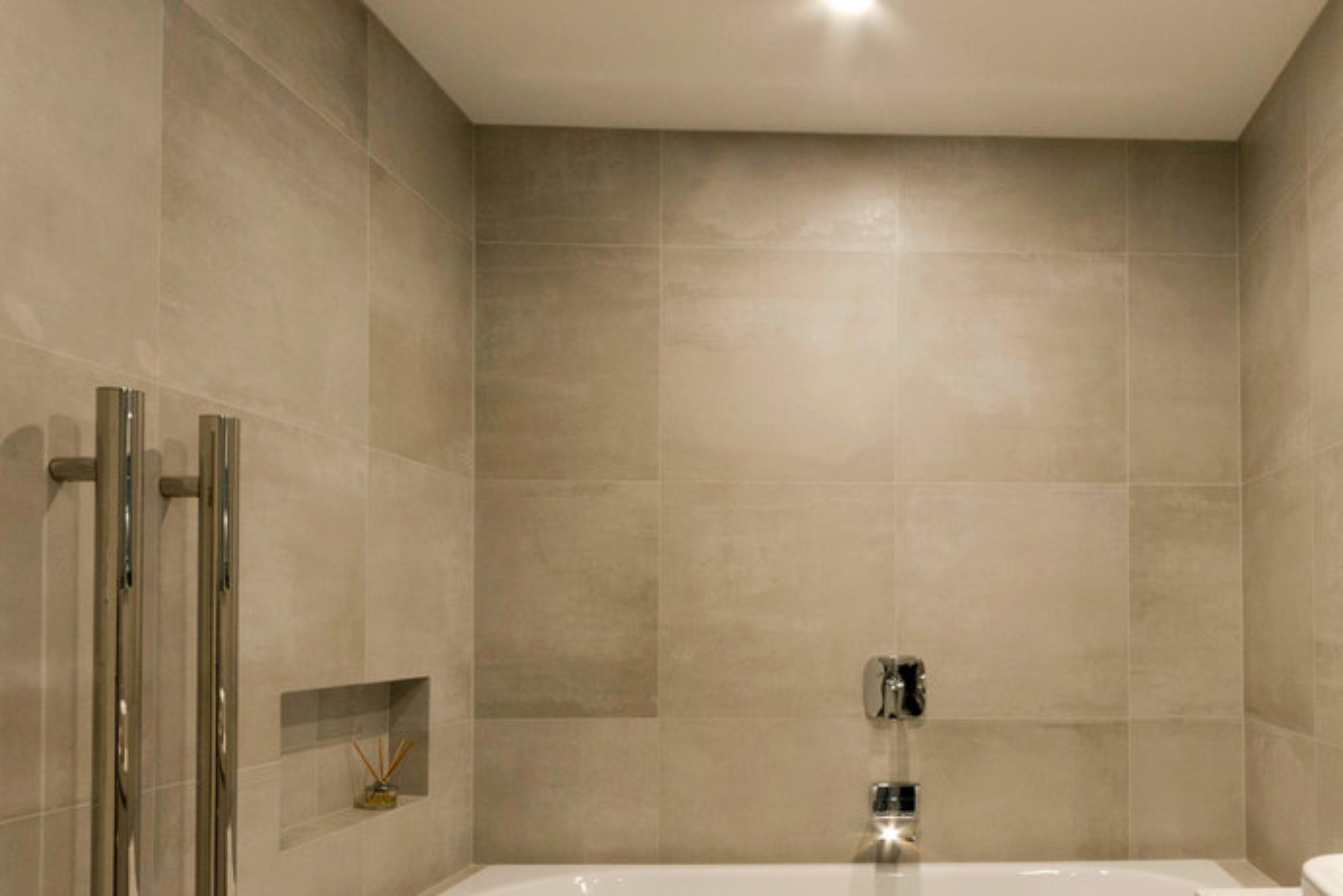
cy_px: 679
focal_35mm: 26
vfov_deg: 47.6
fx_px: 970
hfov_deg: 64.9
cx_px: 1016
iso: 320
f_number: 10
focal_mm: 10
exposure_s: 1/8
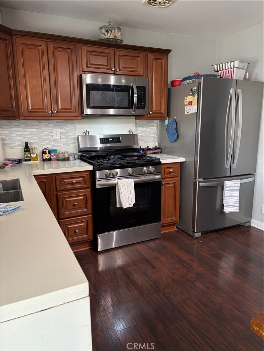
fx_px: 264
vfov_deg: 67.3
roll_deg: +0.9
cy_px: 176
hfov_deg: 53.1
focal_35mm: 26
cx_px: 132
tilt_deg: -10.2
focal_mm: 5.96
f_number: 1.6
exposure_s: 1/60
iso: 100
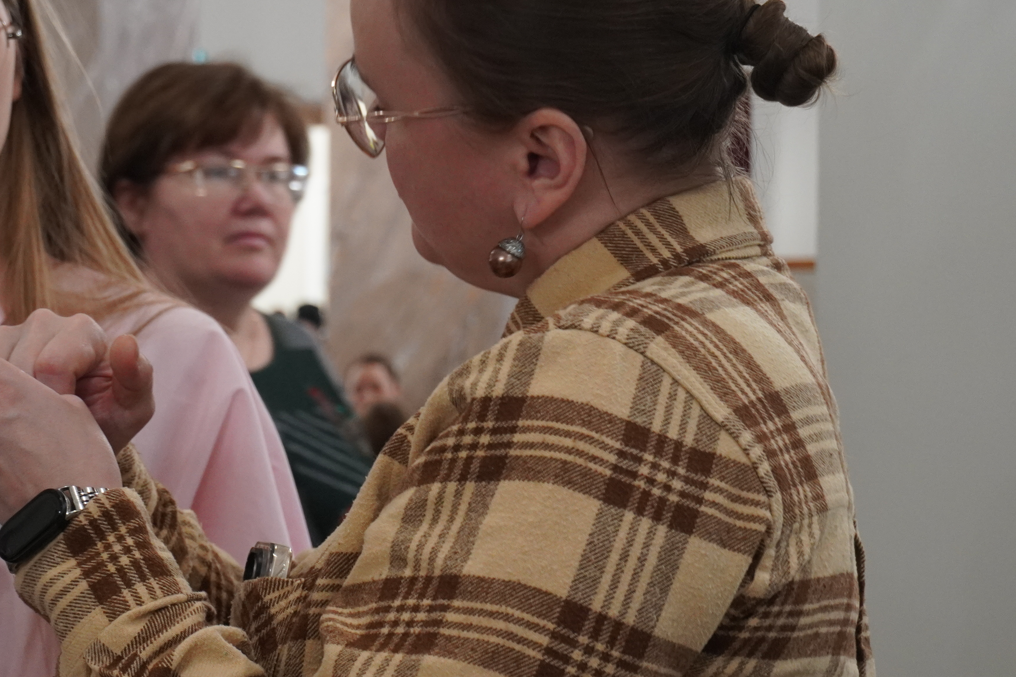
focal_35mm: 122
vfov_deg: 11.2
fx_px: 3439
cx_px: 204
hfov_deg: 16.7
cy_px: 360
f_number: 5.6
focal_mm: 47
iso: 1250
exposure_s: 1/80
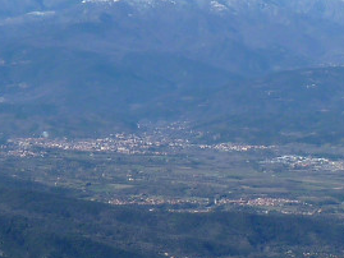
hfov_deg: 9.7
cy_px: 101
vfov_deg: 7.3
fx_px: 2018
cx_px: -3
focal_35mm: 203
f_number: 5.6
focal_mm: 7.2
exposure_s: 1/400
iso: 80
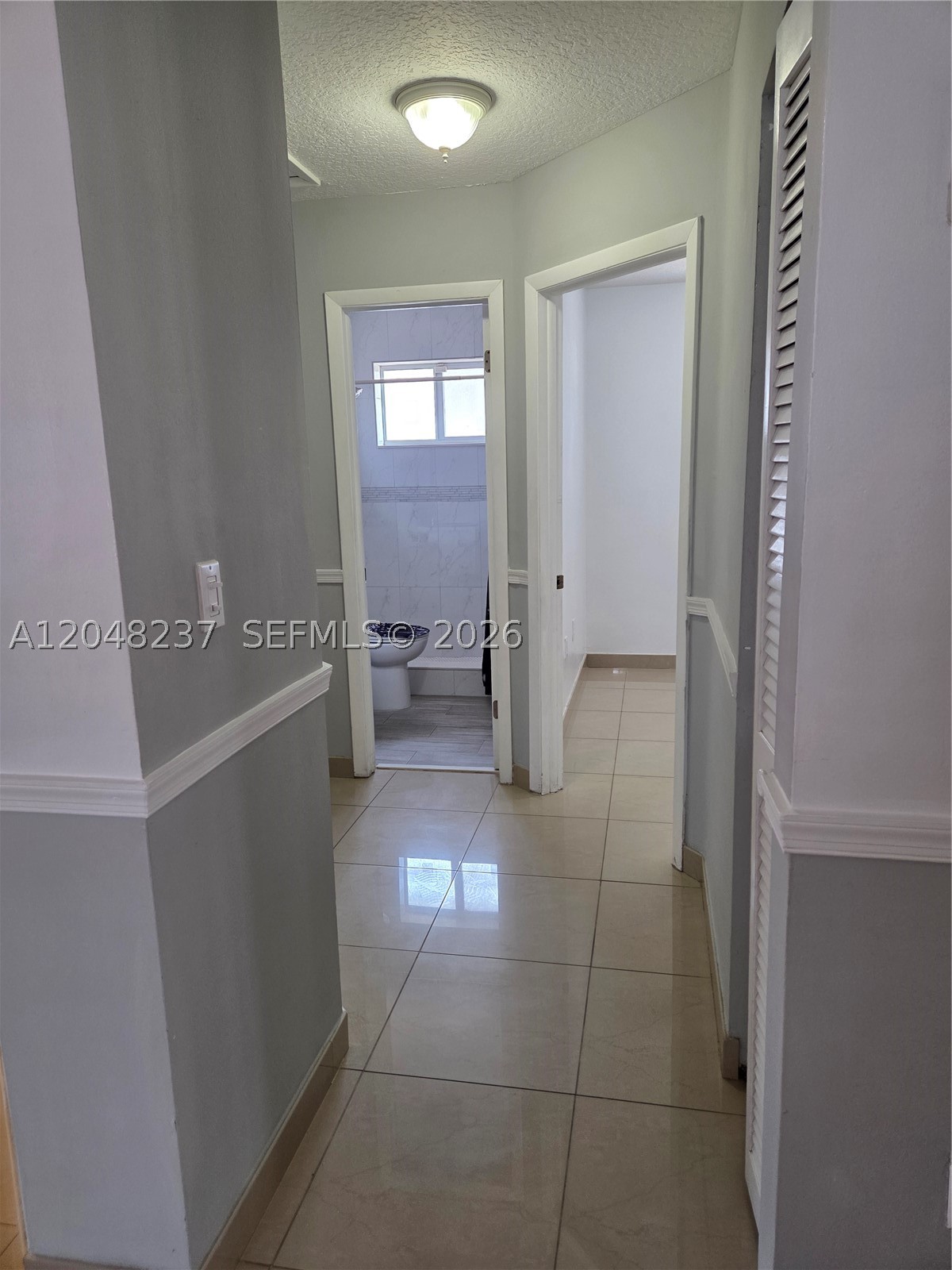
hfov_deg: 58.9
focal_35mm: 23
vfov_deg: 73.9
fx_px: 843
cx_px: 476
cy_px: 635
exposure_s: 1/120
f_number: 1.8
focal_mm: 5.4
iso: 160
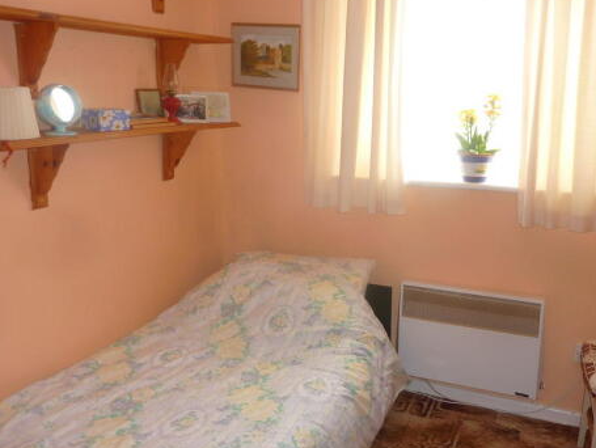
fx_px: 551
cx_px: 329
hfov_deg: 56.7
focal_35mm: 32
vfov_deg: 44.2
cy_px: 204
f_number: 3.3
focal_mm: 4.1
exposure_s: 1/30
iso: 100
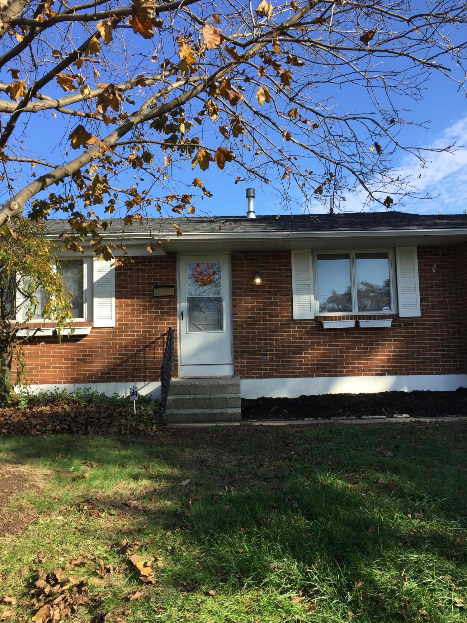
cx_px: 234
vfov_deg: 61.7
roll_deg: +1.6
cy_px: 312
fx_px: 522
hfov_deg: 48.2
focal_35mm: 29
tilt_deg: +5.6
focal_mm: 4.15
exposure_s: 1/920
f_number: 2.2
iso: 32
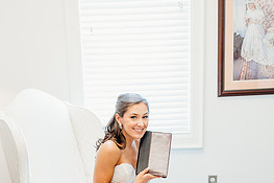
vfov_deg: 24.8
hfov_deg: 37.5
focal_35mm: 53
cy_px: 163
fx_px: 403
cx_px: 139
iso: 320
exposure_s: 1/160
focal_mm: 24
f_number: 2.5
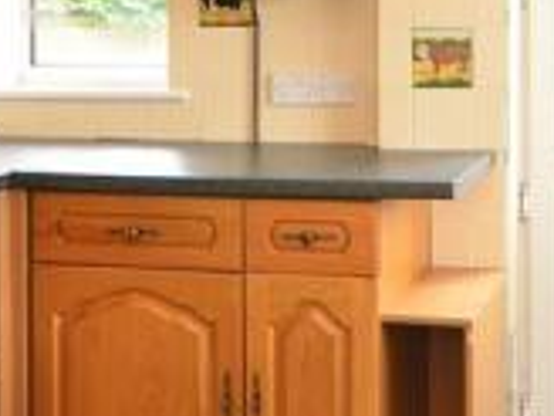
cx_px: 463
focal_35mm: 69
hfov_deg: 27.5
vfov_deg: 20.7
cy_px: 14
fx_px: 1104
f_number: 5
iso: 200
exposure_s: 1/15
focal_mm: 12
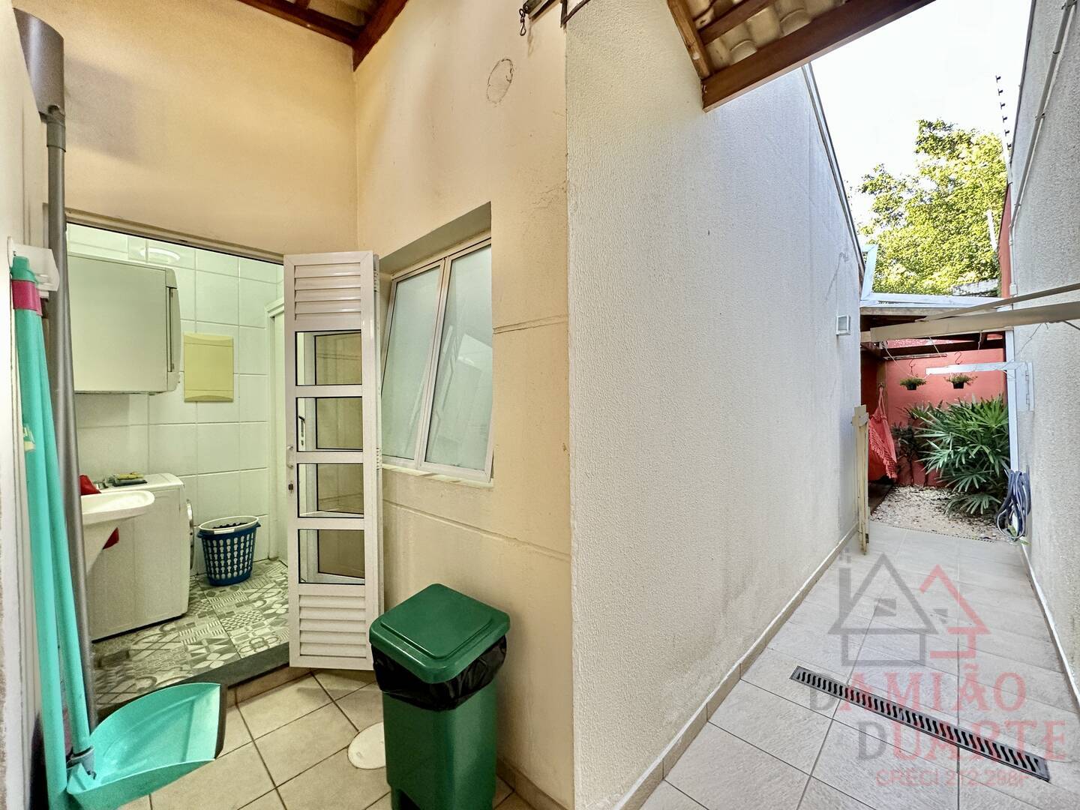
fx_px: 437
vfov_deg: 85.7
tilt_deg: +0.2
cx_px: 540
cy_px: 405
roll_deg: -0.3
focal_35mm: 14
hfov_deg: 102.1
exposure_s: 1/120
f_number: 2.2
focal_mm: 2.22
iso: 160
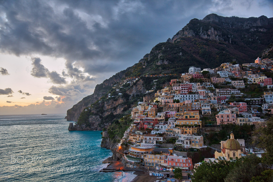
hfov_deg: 60.3
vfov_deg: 42.4
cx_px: 136
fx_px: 235
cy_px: 91
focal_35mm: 31
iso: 1250
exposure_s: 1/125
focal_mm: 31
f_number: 4
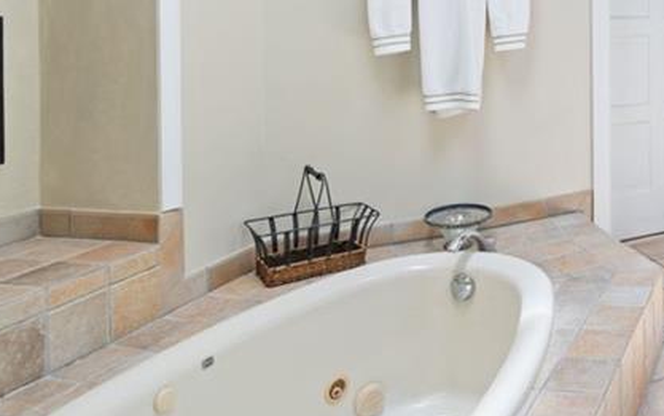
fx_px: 634
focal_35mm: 35
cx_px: 688
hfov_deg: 45.2
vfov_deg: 33.4
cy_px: 6
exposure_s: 1/2.5
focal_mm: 14
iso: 160
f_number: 7.1
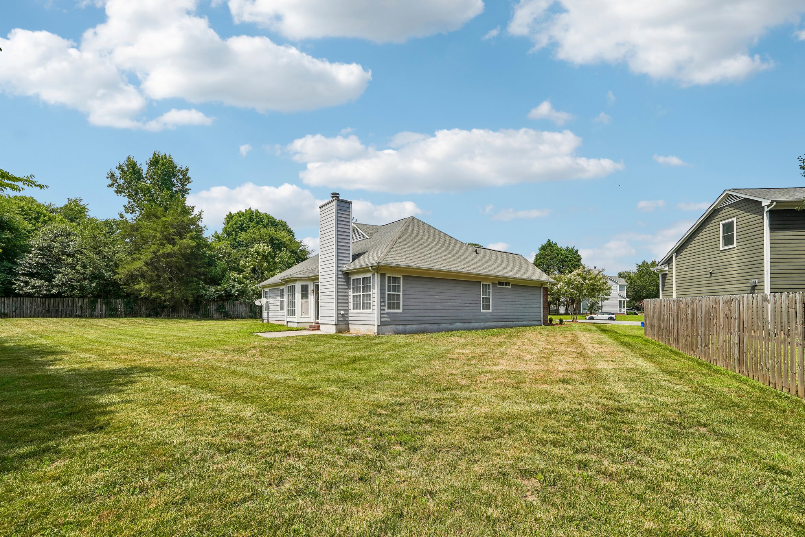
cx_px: 402
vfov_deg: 77.3
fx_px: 335
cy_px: 268
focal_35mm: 15
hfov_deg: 100.4
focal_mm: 10
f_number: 8
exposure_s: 1/125
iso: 100
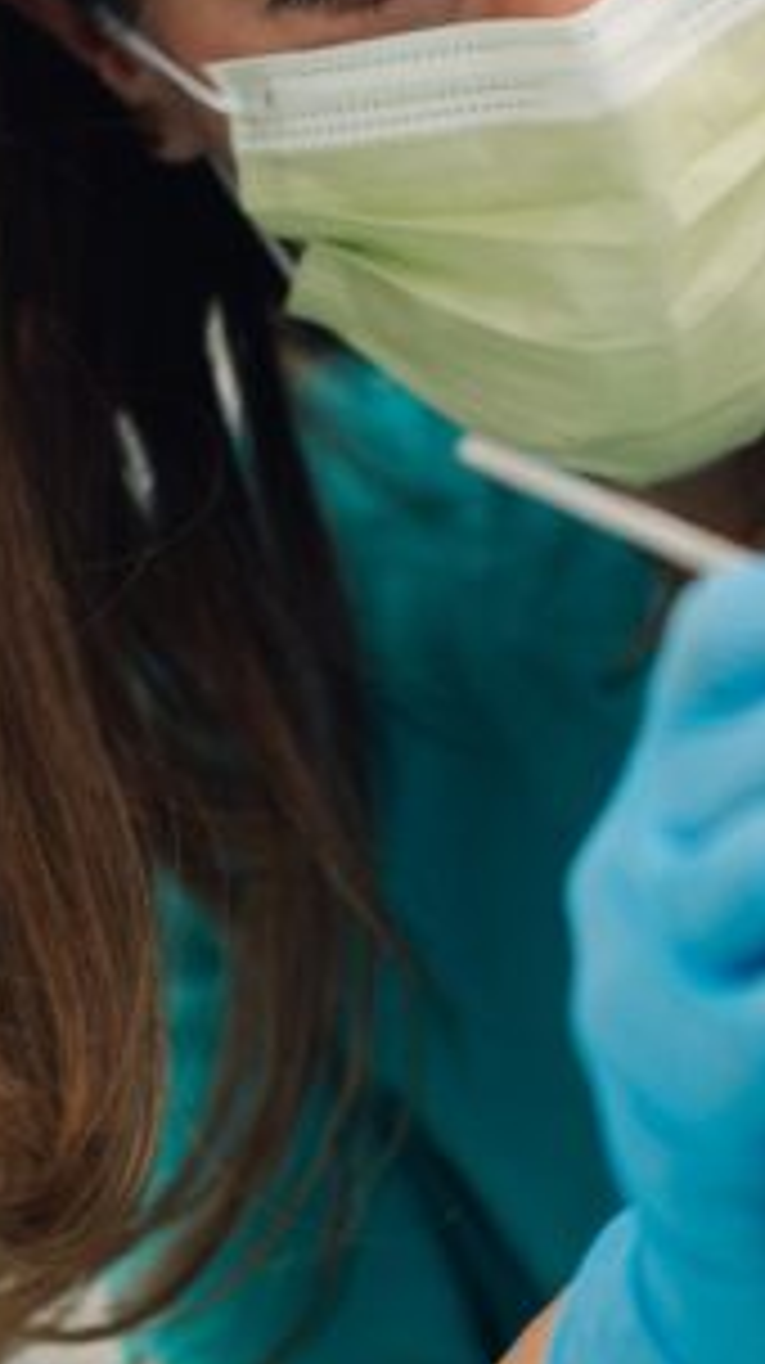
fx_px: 4372
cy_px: 497
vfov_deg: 17.7
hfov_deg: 10.0
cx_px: 644
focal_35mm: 121
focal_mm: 35
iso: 125
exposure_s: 1/200
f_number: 1.4
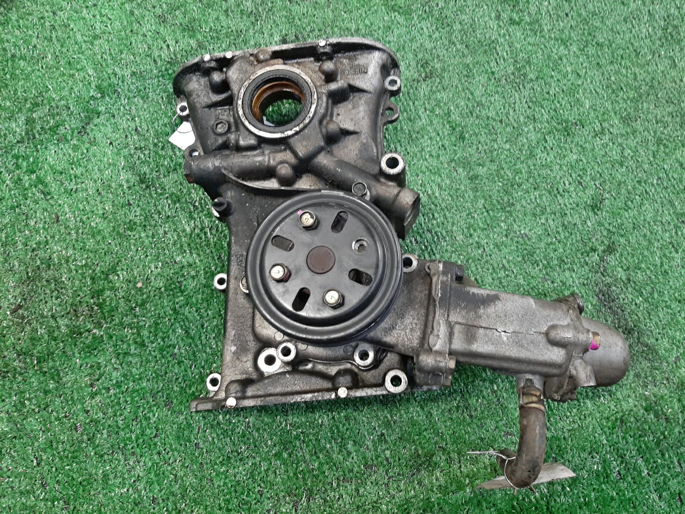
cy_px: 257
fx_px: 515
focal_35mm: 26
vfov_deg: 53.1
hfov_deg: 67.3
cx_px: 342
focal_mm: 3.93
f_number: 1.7
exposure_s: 1/25
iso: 181
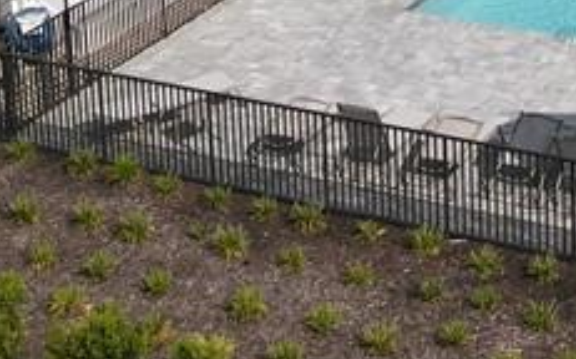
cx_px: 663
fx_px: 1773
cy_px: -416
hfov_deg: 17.7
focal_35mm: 113
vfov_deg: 10.4
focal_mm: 4.5
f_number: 2.8
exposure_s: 1/1250
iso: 100
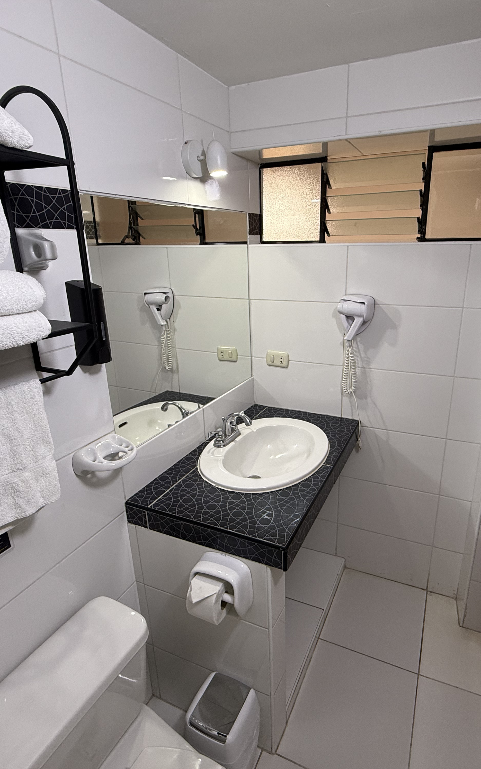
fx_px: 419
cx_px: 279
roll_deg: +1.4
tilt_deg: -17.1
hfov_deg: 59.3
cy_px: 384
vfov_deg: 85.1
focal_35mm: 20
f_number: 2.2
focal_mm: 2.22
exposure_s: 1/120
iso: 100
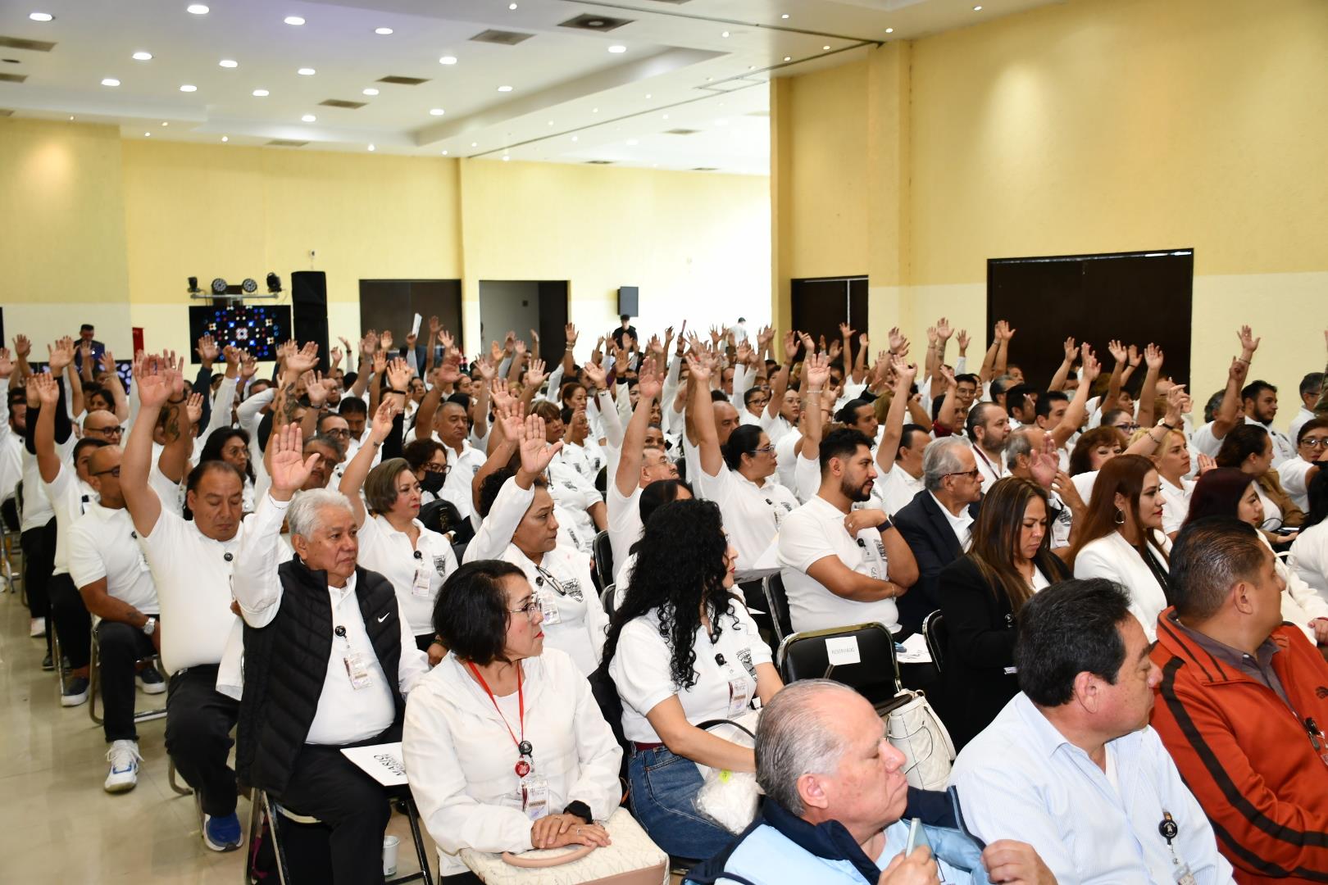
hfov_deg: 55.8
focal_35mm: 34
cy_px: 442
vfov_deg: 38.9
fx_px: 1254
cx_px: 664
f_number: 4
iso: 560
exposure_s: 1/60
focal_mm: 23
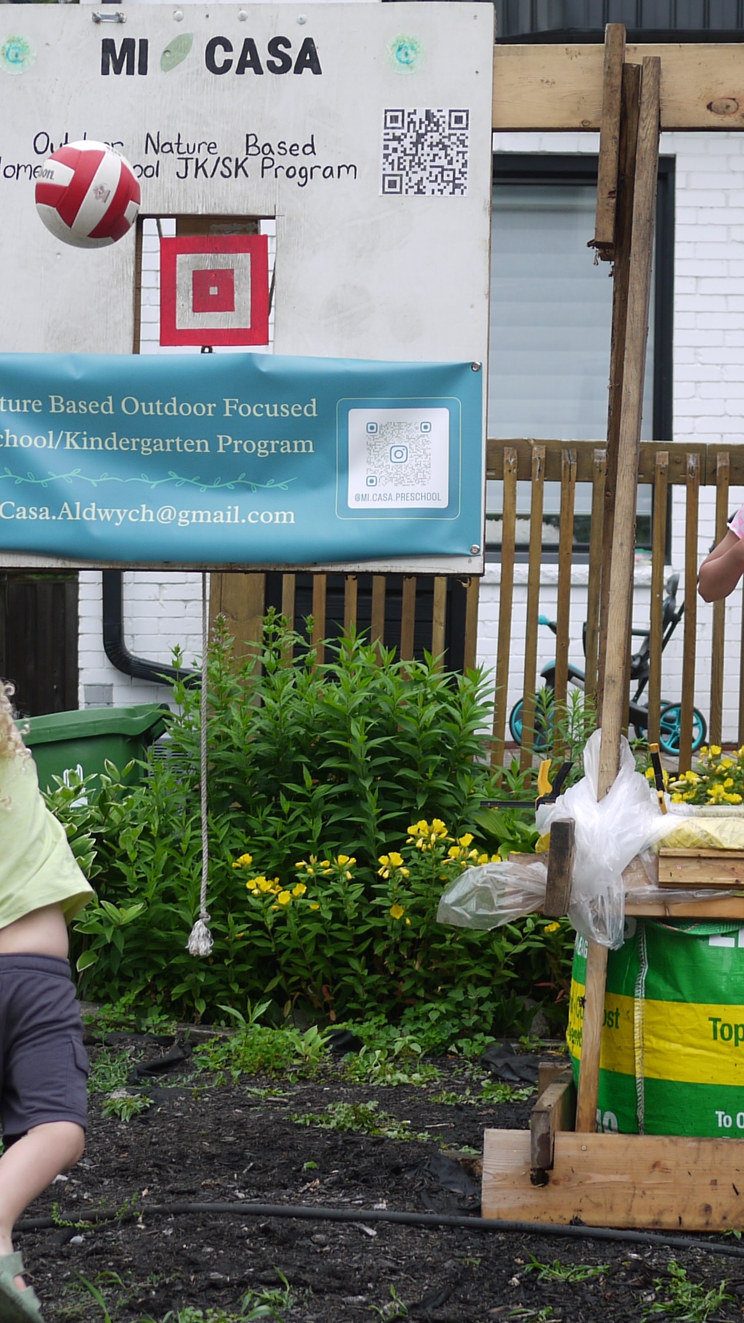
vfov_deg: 27.5
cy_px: 732
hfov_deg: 15.7
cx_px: 432
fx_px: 2701
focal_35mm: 77
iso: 100
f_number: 1.8
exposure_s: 1/1000
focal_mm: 20
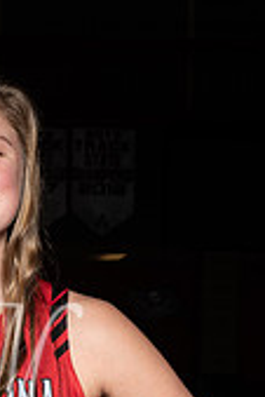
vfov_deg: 11.0
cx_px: -35
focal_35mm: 186
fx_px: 2049
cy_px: 376
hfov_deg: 7.3
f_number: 14
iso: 320
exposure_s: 1/200
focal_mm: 70
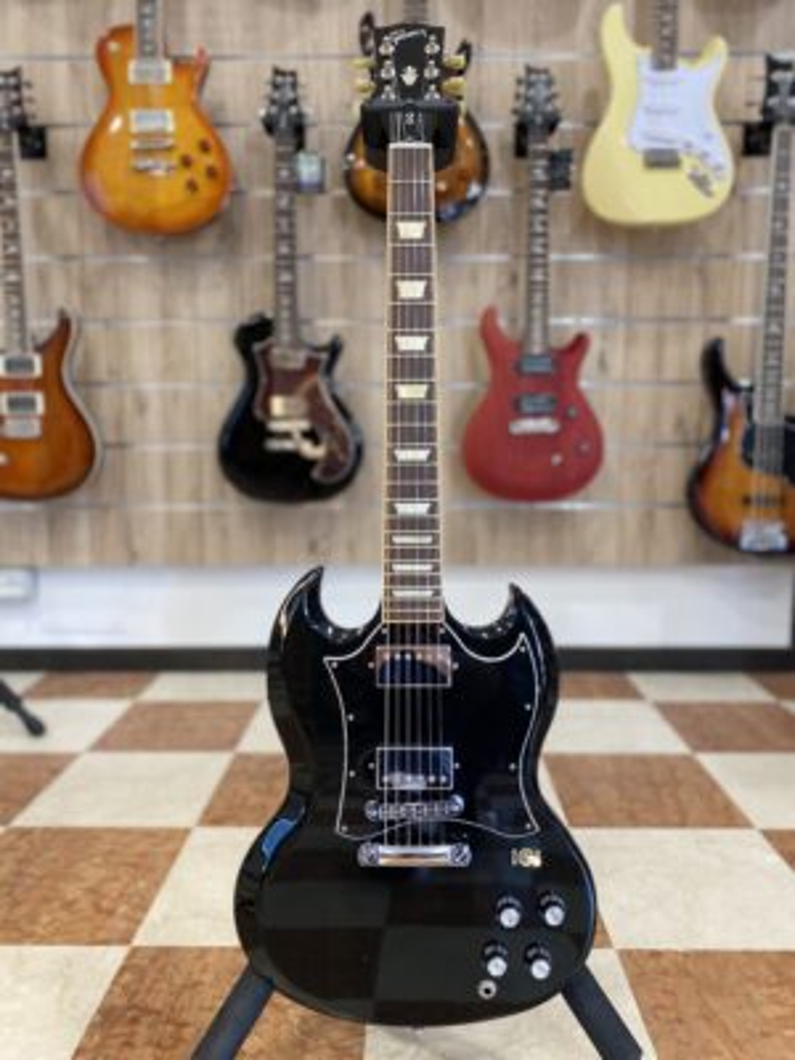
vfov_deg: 67.3
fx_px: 796
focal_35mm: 26
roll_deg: +0.8
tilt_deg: -7.2
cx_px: 398
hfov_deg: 53.1
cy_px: 530
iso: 80
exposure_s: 1/50
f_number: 1.8
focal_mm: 4.25
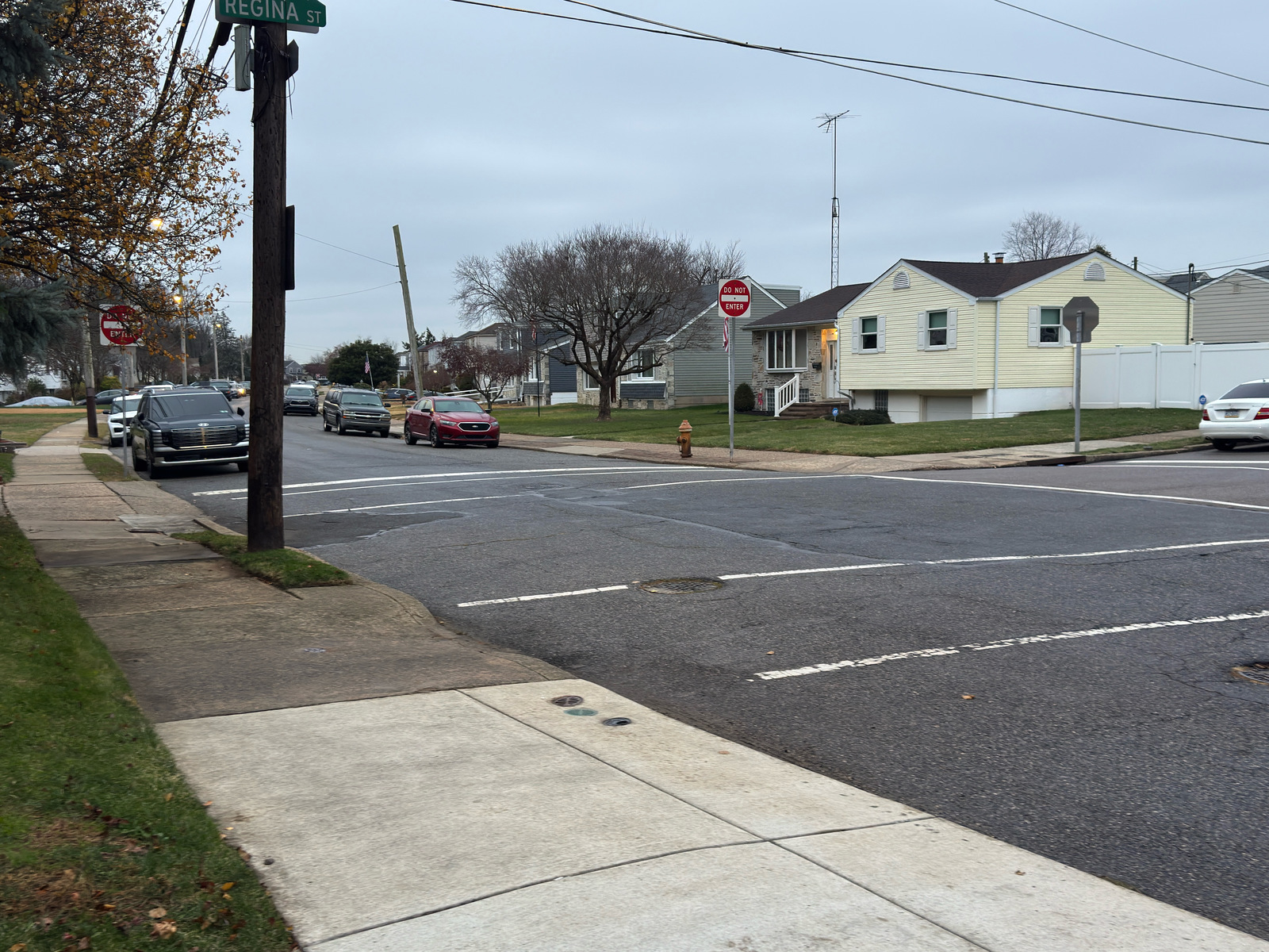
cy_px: 476
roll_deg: +1.6
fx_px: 1283
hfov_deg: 52.6
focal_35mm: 35
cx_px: 634
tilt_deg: -6.7
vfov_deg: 40.7
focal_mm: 6.76
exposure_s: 1/60
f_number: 1.78
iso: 125
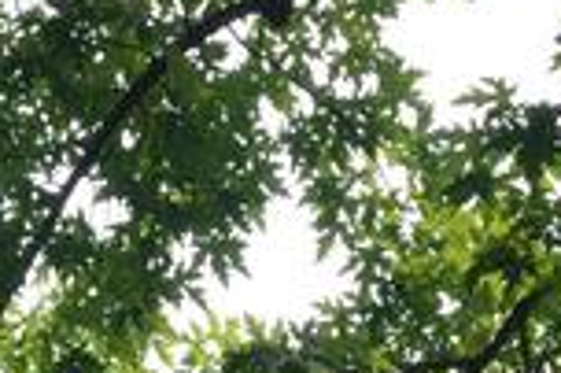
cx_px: 81
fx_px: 3144
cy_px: 1154
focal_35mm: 202
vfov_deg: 6.2
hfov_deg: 10.2
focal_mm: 20
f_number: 11
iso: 800
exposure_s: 1/500
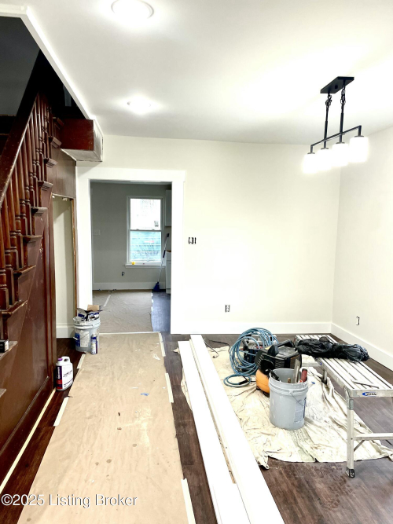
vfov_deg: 67.3
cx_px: 196
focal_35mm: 26
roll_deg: -1.8
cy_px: 262
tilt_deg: -5.8
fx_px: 394
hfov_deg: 53.0
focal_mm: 4.2
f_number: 1.6
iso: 125
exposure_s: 1/120
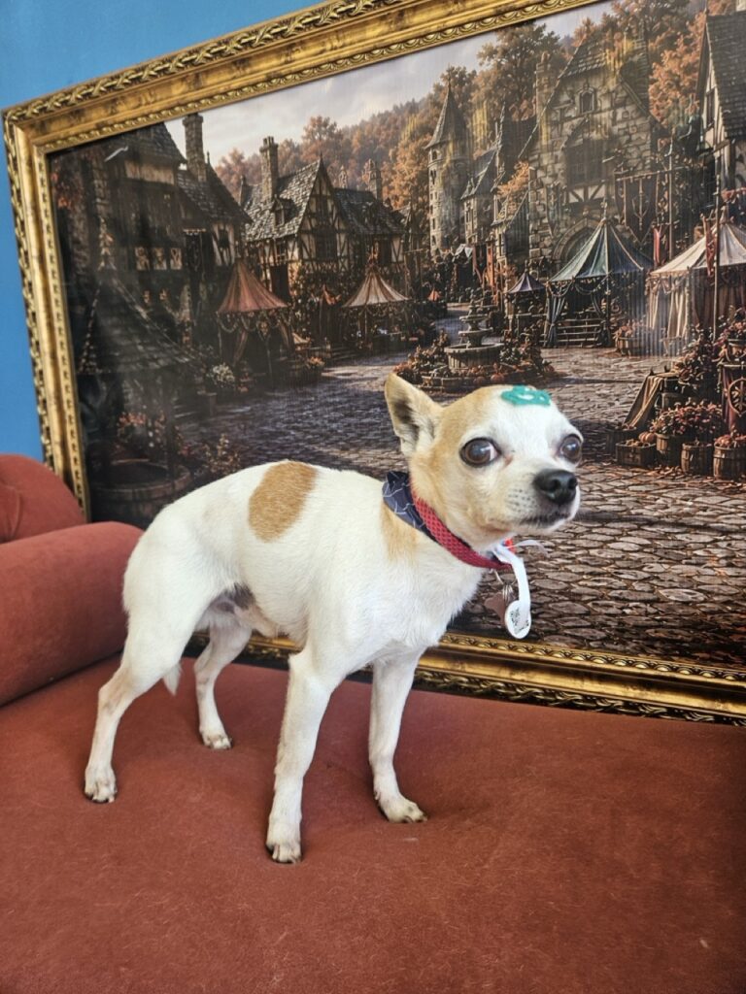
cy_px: 497
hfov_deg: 58.9
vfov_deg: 73.9
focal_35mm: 23
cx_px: 373
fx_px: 661
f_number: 1.8
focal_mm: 5.4
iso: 80
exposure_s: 1/120
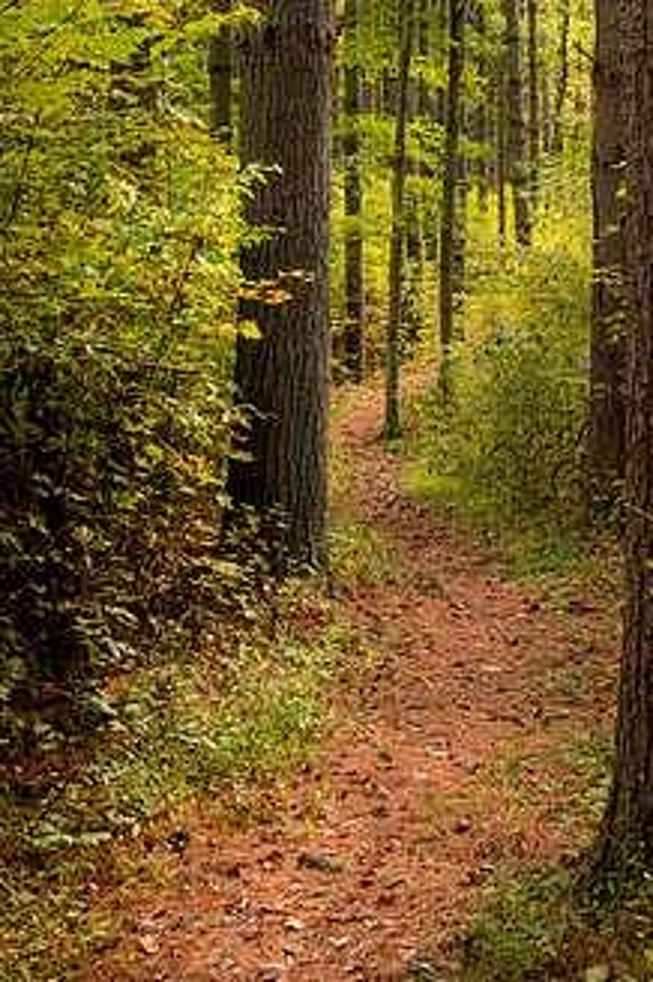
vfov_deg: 29.4
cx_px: 443
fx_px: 1854
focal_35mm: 68
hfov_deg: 19.9
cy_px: 314
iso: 800
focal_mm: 33
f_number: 9
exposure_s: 1/30
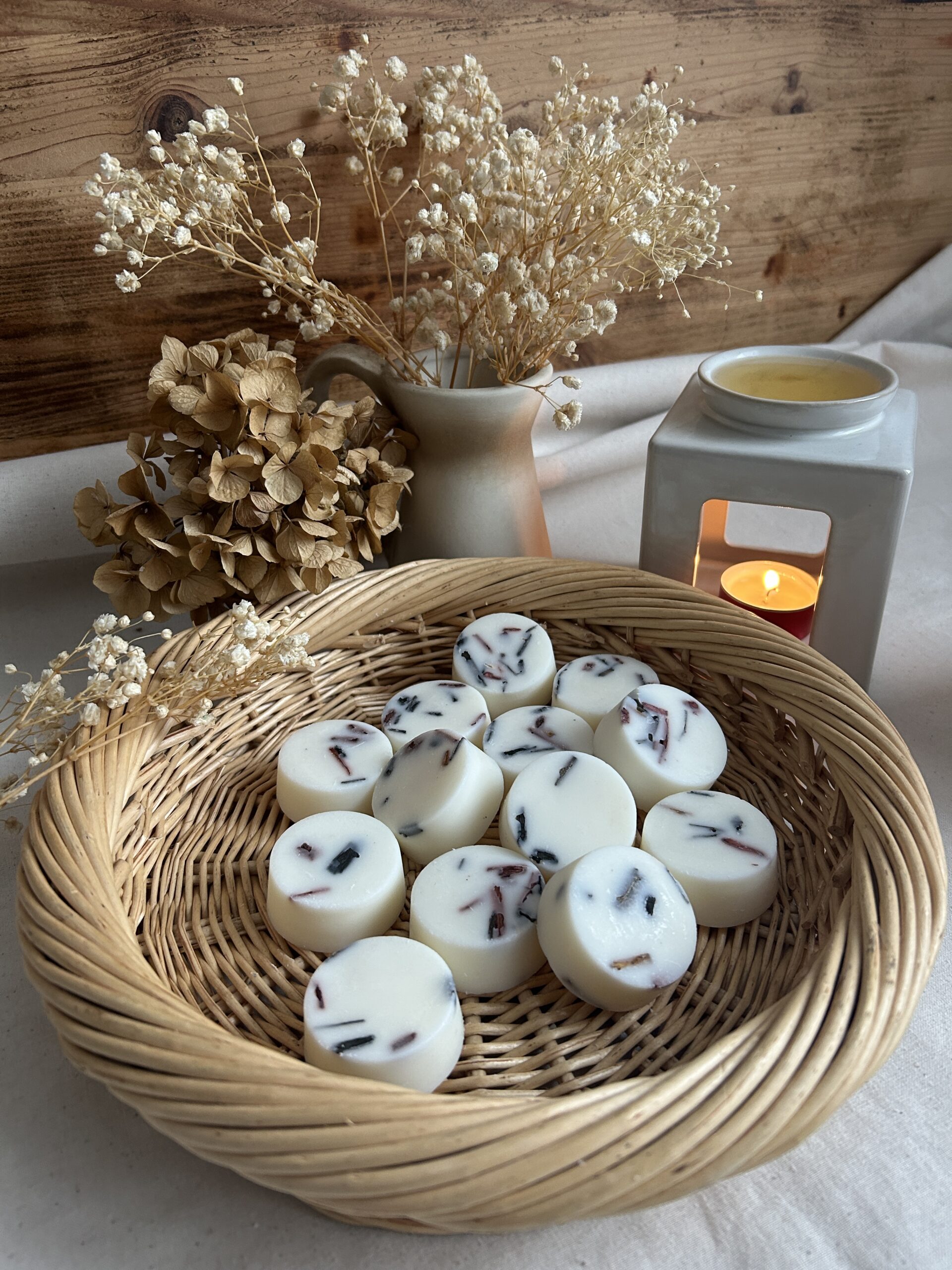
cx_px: 476
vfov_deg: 67.3
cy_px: 635
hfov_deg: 53.1
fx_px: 953
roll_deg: +1.9
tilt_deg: -32.0
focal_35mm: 26
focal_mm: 5.7
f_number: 1.5
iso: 160
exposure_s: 1/60
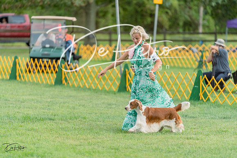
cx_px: 118
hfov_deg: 10.3
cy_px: 79
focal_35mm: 200
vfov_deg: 6.9
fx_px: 1317
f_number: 2.8
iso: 1000
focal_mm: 200
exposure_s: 1/640
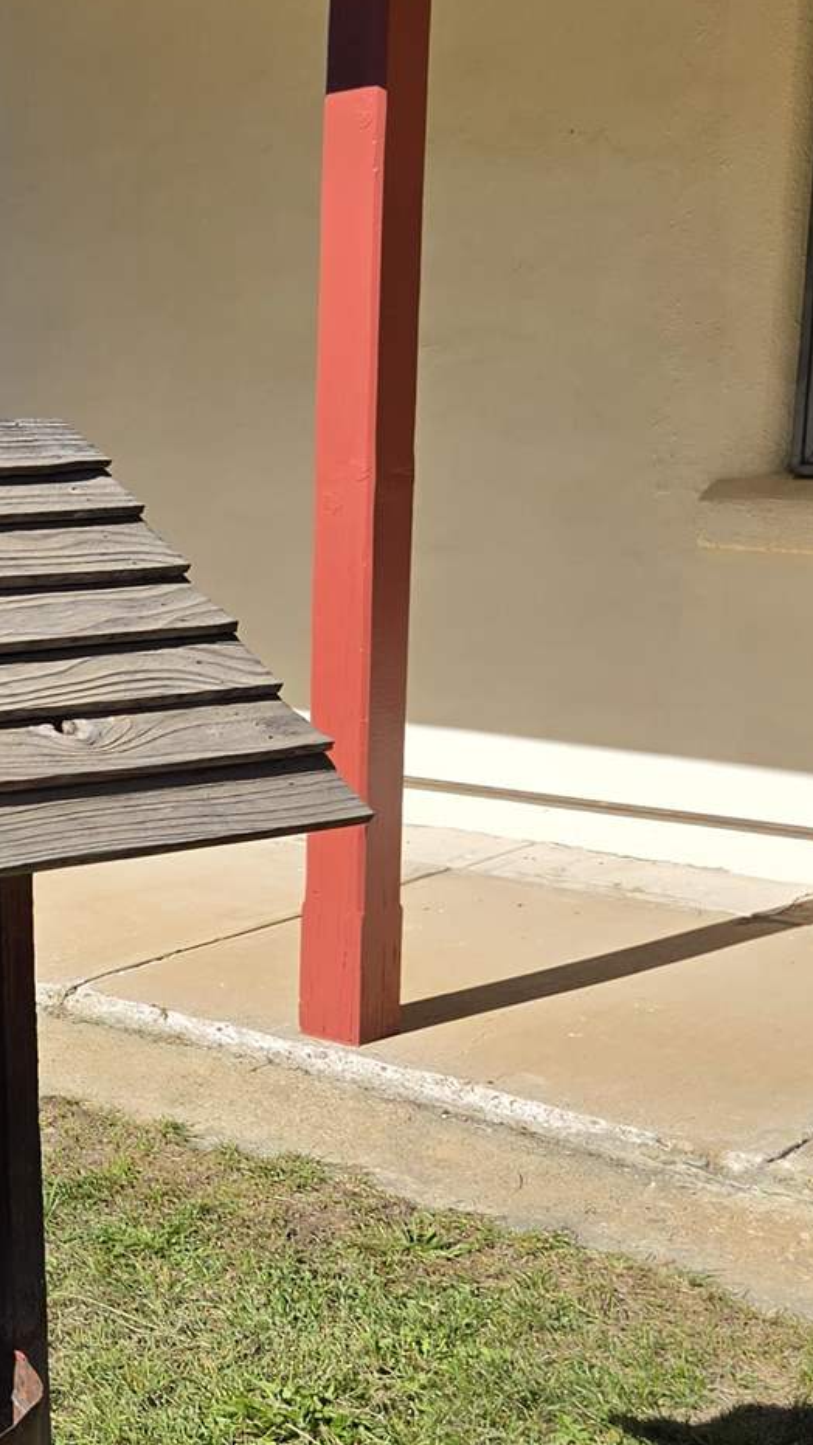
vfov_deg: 33.7
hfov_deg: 18.2
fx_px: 2375
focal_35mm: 62
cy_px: 852
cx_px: -211
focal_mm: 5.4
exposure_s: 1/5127
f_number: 1.8
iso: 80
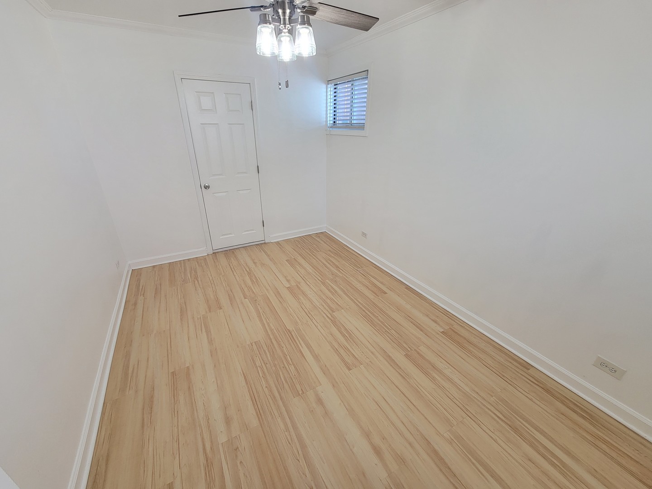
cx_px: 326
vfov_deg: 89.9
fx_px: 245
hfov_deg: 106.2
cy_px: 244
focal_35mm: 13
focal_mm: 2.2
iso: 80
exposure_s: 1/120
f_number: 2.2
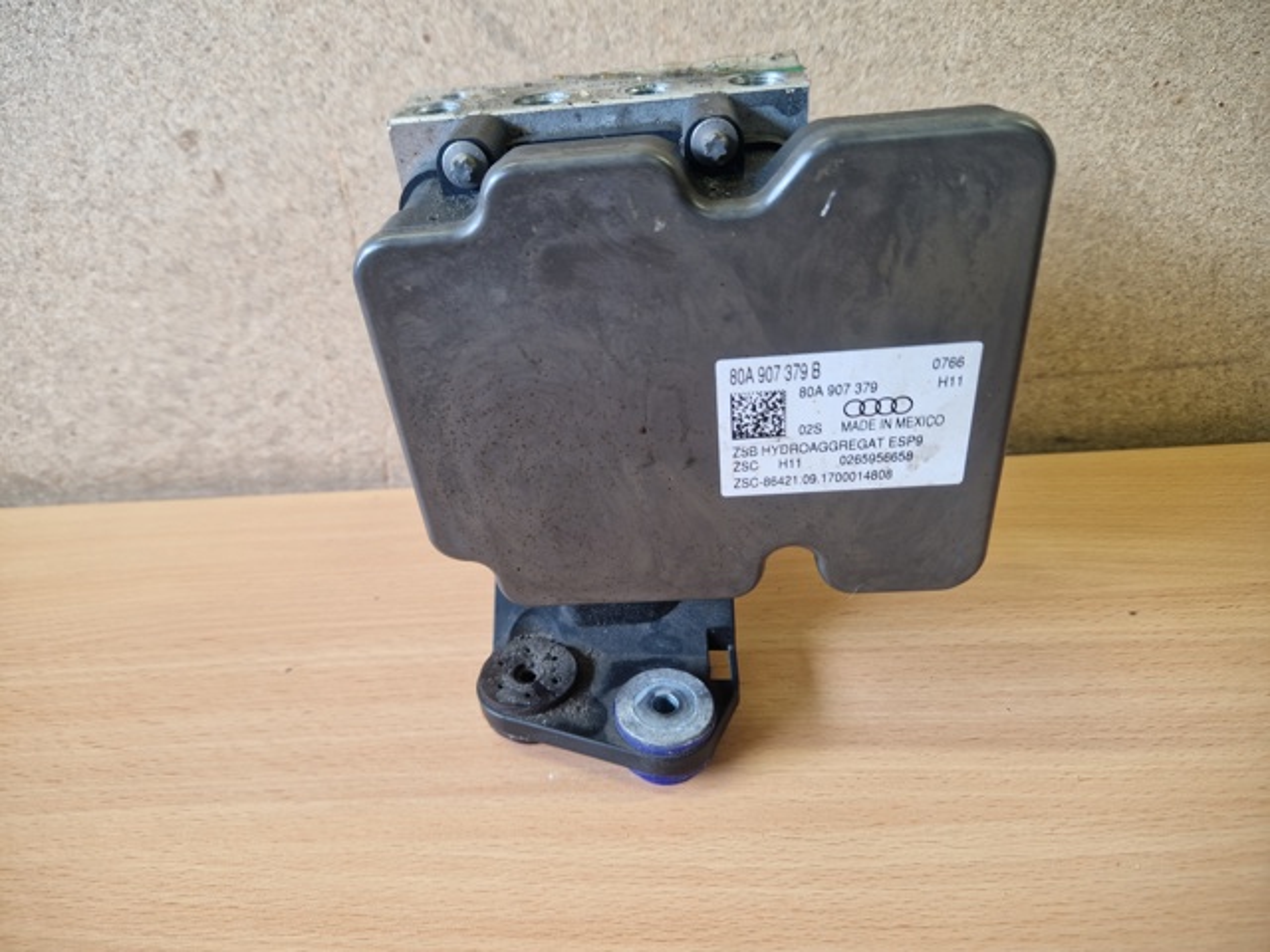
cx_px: 635
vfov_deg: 58.9
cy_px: 476
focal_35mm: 23
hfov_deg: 73.9
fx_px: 844
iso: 50
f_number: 1.8
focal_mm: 5.4
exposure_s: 1/121
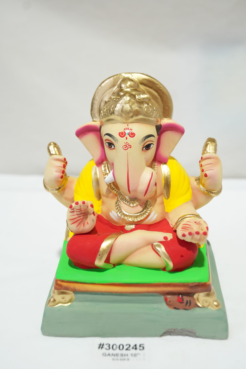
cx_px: 129
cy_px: 178
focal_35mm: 47
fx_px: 482
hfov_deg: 28.6
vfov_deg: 41.9
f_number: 3.5
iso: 800
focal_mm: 42
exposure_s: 1/200
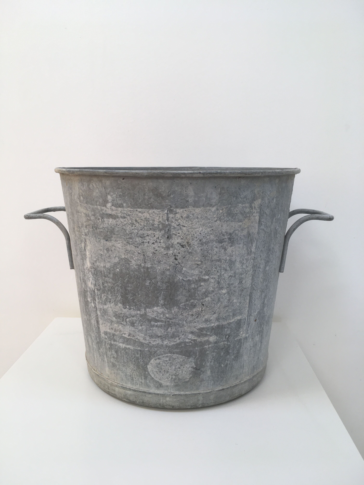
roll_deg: +0.0
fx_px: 407
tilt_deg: -10.5
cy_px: 242
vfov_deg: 61.7
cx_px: 182
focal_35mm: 29
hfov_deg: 48.2
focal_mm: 4.15
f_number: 2.2
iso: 40
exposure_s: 1/100
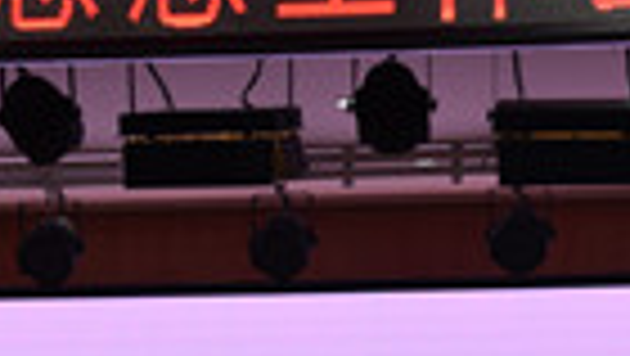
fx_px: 3594
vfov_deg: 5.6
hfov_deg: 10.0
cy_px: 626
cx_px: 518
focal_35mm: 215
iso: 125
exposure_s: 1/100
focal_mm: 48
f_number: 5
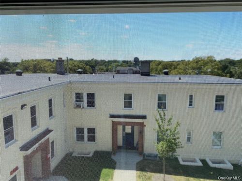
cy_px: 90
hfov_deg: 67.3
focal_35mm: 26
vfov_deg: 53.1
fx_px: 182
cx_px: 121
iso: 32
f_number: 1.8
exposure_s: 1/1447
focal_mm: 4.25
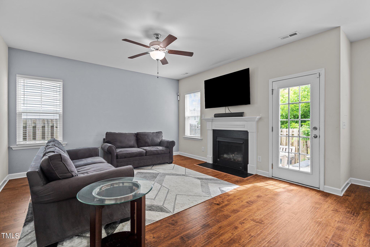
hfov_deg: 96.7
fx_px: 164
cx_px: 185
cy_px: 124
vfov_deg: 73.7
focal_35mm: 16
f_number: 8
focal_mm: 16
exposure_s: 1/2
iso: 400
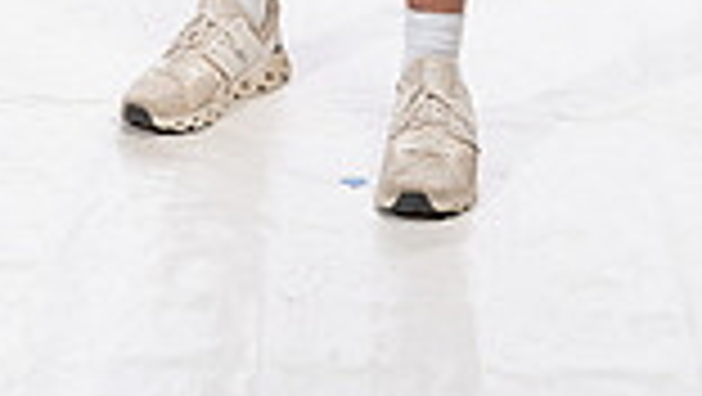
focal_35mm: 151
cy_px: -594
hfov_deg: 14.2
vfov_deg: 7.5
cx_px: 315
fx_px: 2813
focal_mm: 50
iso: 640
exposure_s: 1/250
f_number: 7.1
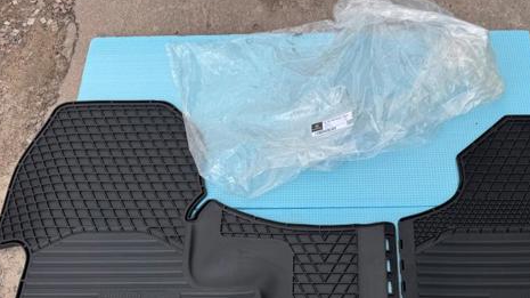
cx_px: 328
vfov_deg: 31.5
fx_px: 506
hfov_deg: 54.7
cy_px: 258
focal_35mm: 36
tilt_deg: -66.3
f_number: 1.78
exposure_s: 1/782
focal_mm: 6.76
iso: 80
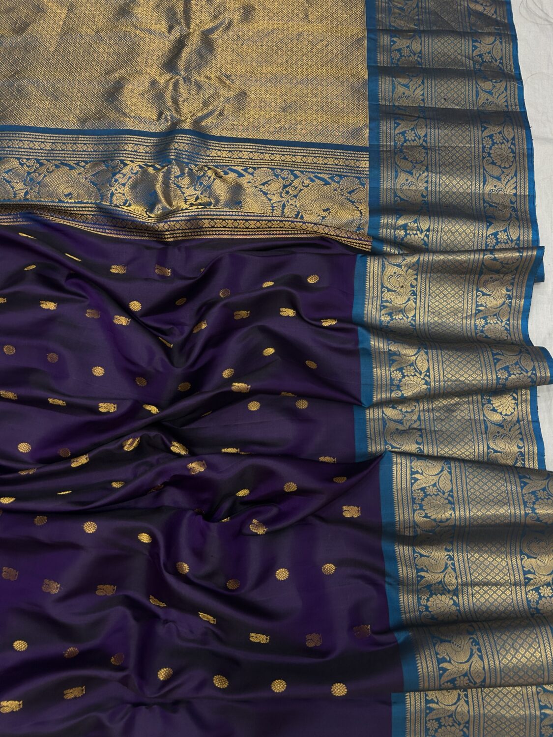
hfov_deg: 53.1
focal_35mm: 26
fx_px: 554
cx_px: 276
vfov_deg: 67.3
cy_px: 368
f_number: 1.5
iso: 32
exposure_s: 1/106
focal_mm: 5.7
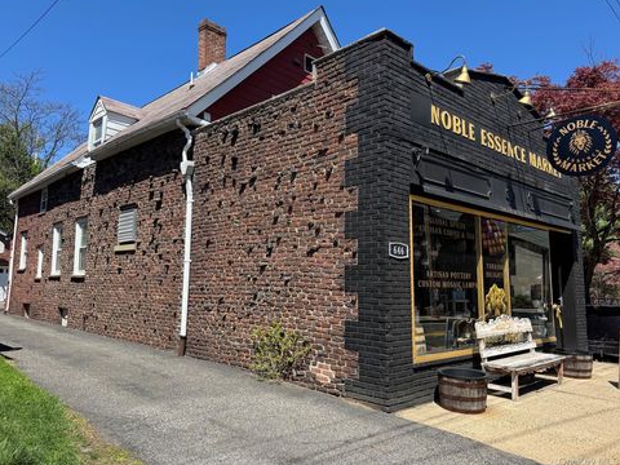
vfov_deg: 54.9
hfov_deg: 69.4
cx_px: 300
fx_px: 448
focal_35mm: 25
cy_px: 227
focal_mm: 6.76
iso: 80
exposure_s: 1/2331
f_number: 1.78
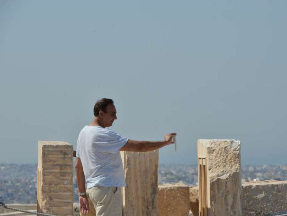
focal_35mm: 217
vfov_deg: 6.8
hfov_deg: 9.1
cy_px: 108
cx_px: 155
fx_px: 1799
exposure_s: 1/320
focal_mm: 200
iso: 125
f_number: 13
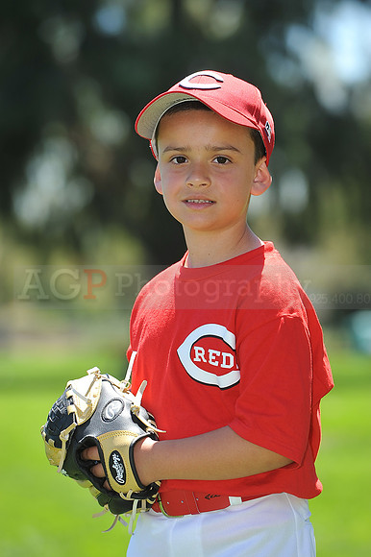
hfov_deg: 6.9
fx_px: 3095
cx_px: 186
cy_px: 278
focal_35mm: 200
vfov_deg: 10.3
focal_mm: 200
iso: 200
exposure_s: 1/400
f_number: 5.6
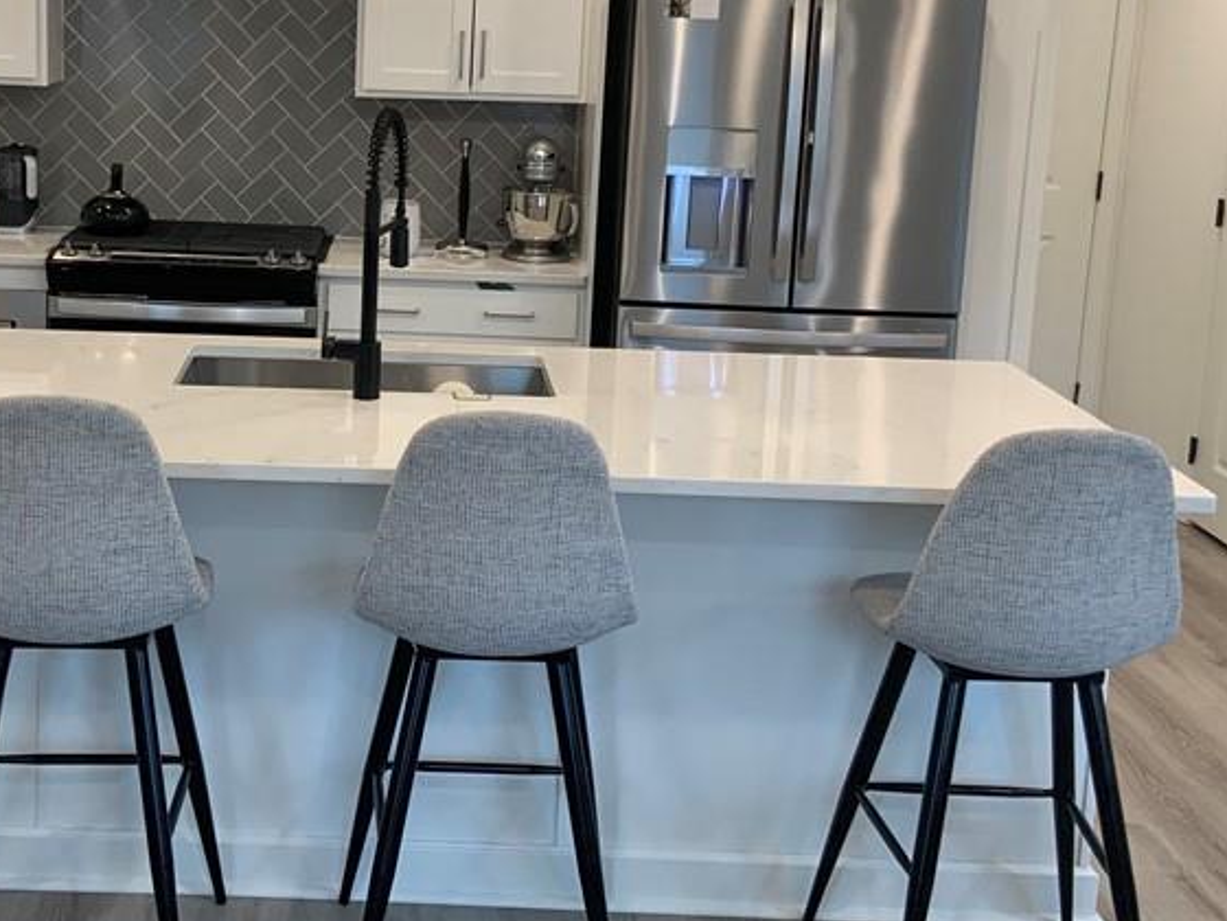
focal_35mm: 53
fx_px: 1879
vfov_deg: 27.4
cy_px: 329
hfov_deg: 35.8
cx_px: 394
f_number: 1.8
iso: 50
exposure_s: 1/60
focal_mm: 3
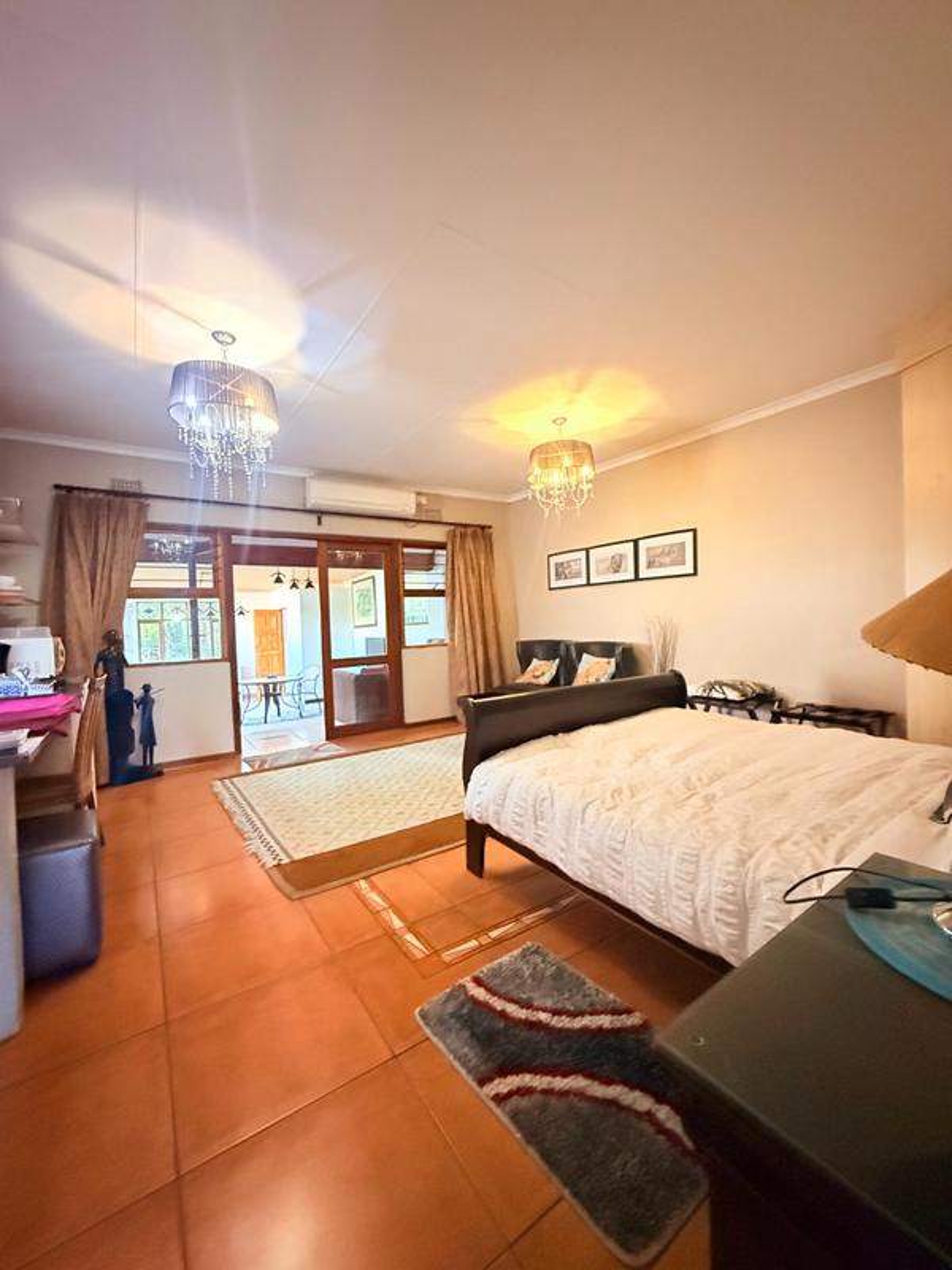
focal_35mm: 14
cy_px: 635
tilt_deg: -1.0
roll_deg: +1.8
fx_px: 513
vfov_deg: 102.1
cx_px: 476
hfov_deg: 85.7
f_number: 2.2
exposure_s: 1/50
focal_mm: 2.22
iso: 1600
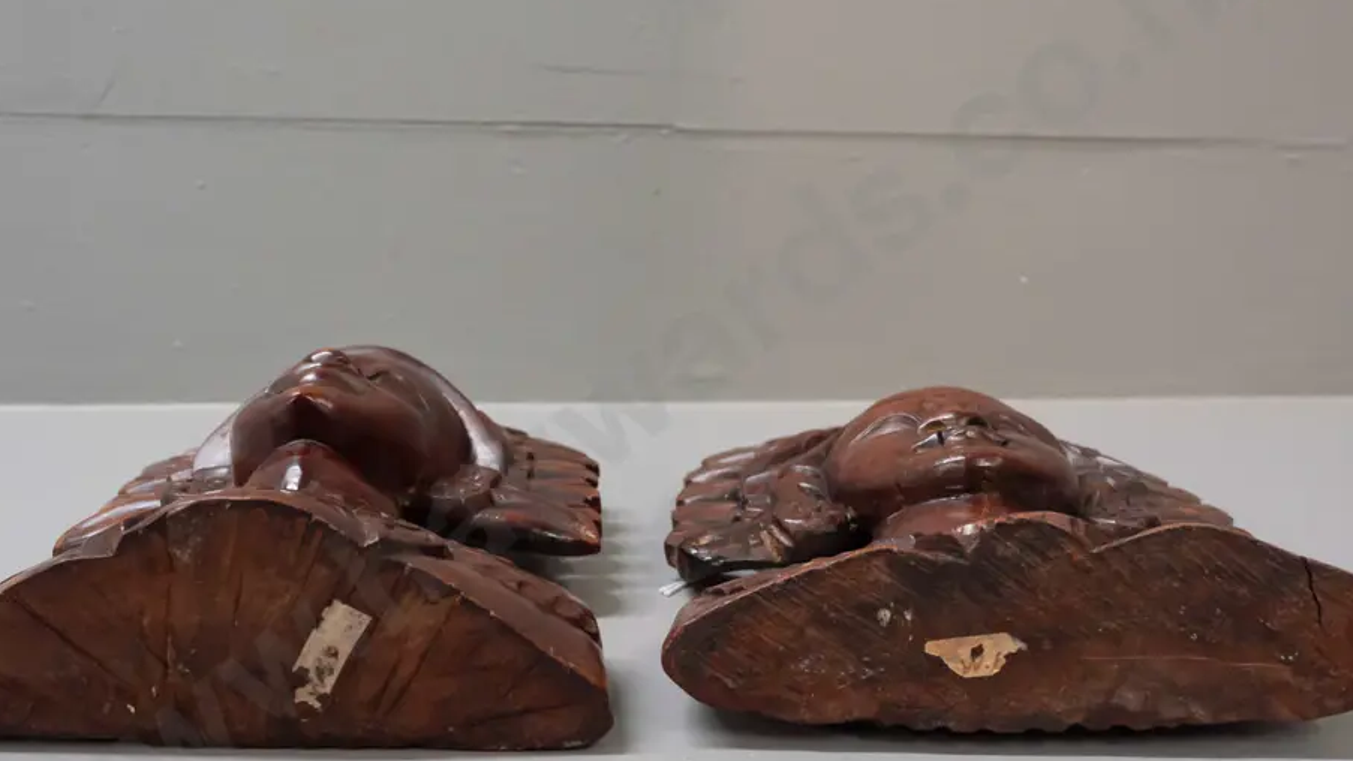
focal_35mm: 42
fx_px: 1507
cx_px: 646
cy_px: 392
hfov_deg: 48.3
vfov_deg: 28.3
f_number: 5.6
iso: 3200
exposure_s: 1/125
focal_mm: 17
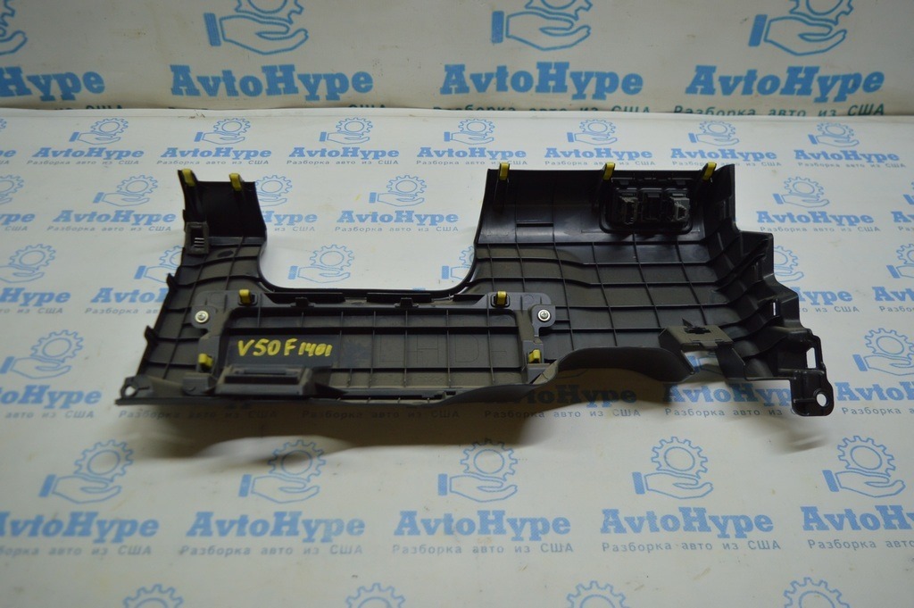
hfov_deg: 57.3
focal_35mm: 33
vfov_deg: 39.9
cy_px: 304
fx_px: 837
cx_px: 457
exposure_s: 1/125
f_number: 3.8
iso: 400
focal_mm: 22
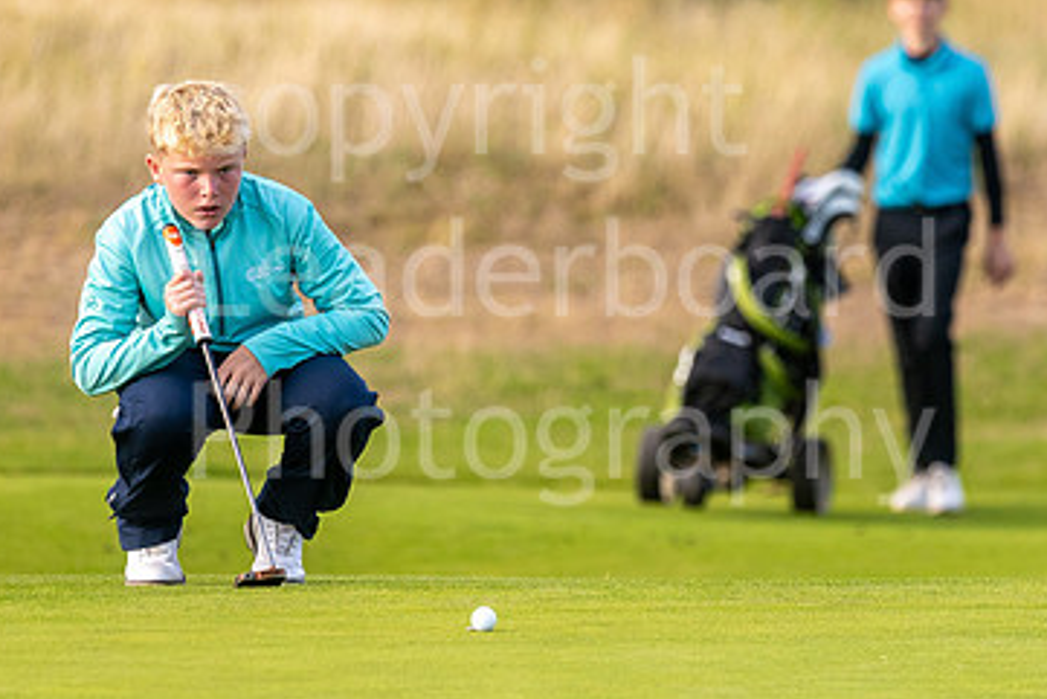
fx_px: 21005
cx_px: 568
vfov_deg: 1.9
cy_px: 296
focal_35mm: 722
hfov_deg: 2.9
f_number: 5
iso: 200
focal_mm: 300
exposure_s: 1/500
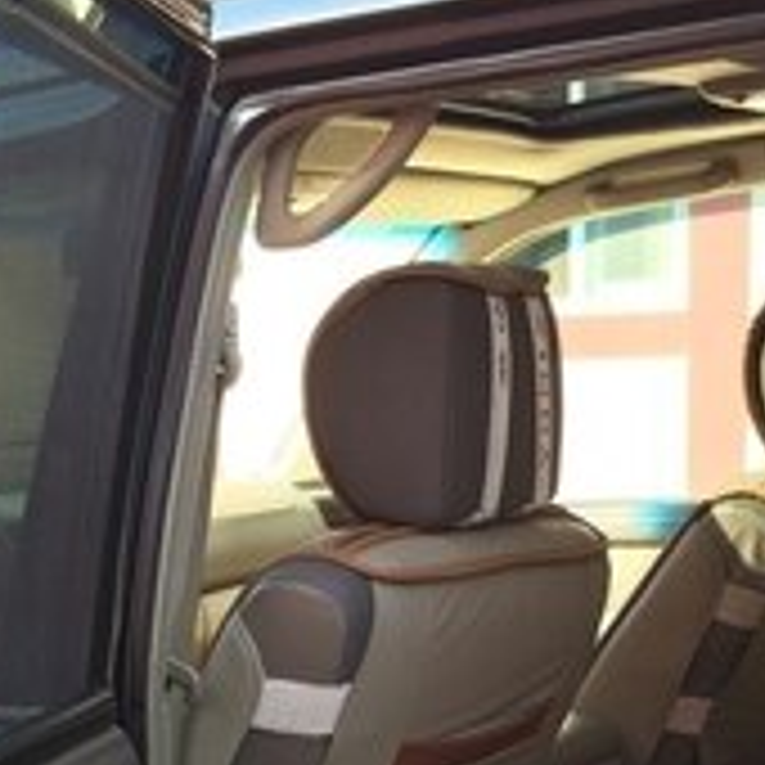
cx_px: 414
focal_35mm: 75
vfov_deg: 21.2
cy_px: 950
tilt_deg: -17.8
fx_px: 1875
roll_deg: +2.5
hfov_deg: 23.1
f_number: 2.2
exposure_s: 1/121
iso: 32
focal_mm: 4.15
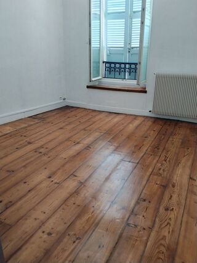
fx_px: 220
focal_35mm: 29
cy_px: 132
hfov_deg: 48.2
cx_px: 98
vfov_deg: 61.7
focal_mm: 4.22
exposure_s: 1/50
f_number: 1.8
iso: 400
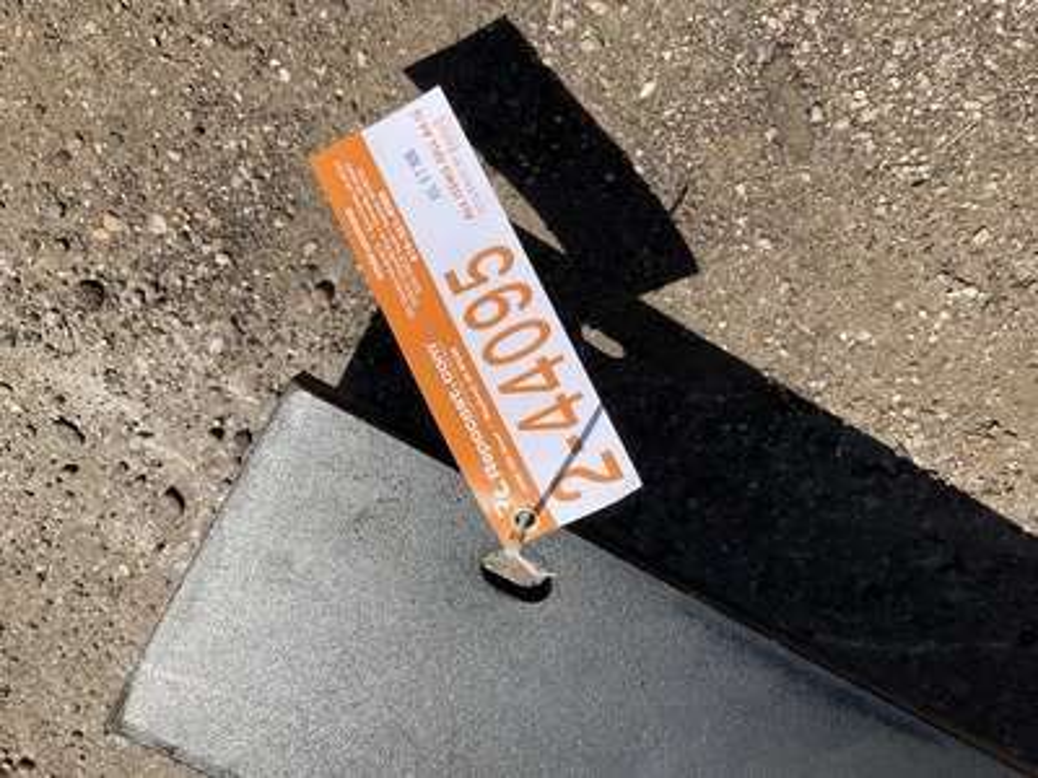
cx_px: 519
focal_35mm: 29
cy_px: 389
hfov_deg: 61.7
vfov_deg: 48.2
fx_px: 870
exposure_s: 1/3322
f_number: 1.8
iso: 25
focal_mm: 3
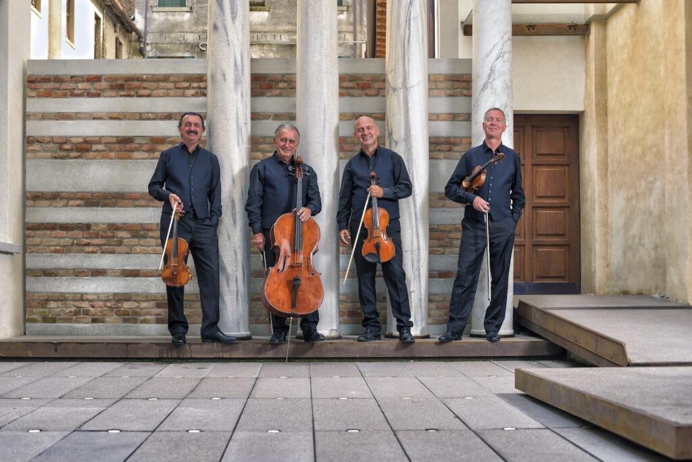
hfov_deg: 39.6
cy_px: 231
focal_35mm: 50
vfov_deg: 27.0
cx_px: 346
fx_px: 961
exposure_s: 1/200
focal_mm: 50
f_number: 7.1
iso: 320
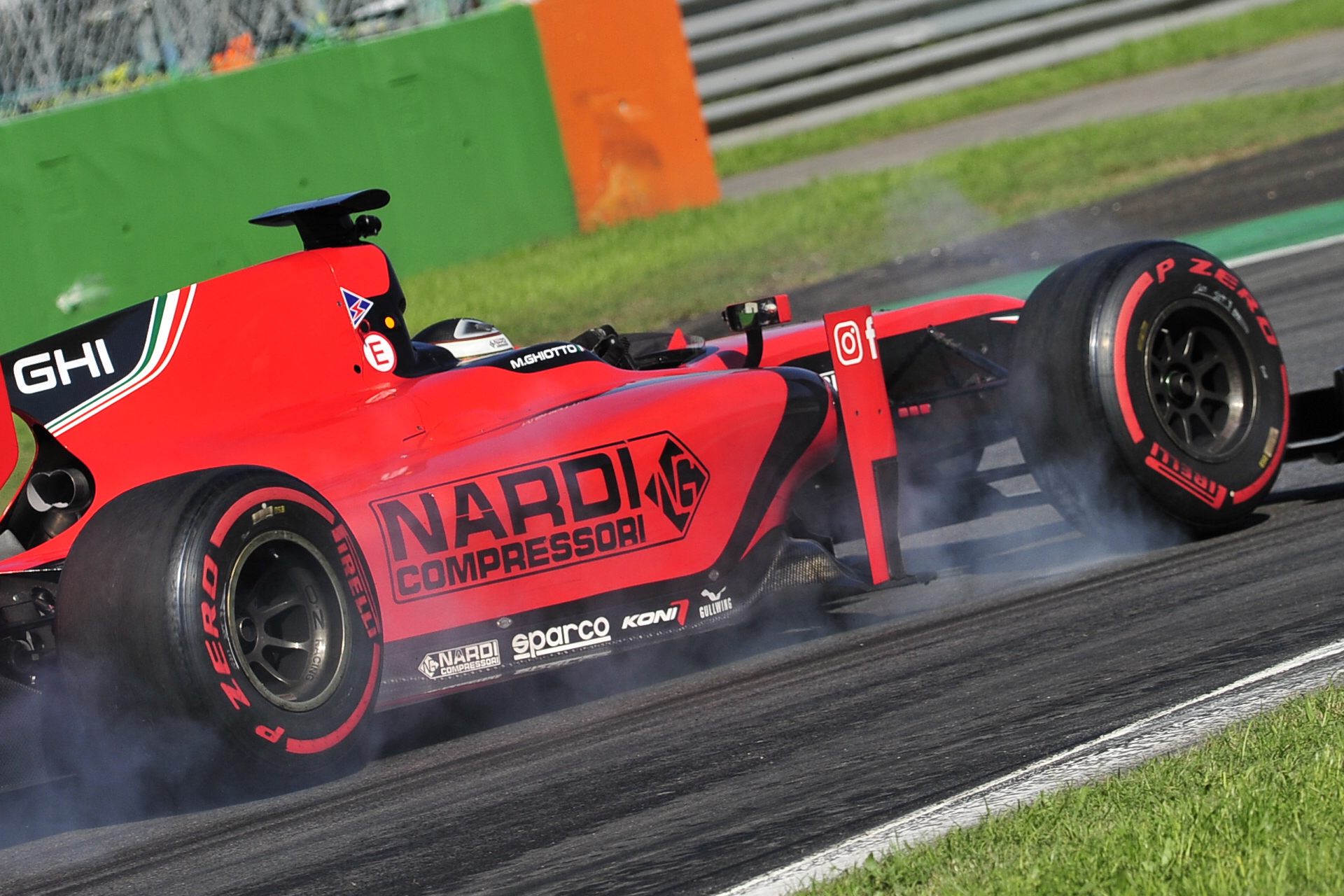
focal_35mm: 240
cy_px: 448
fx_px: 8959
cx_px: 672
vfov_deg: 5.7
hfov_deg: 8.6
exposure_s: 1/3200
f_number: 9
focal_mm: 240
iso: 640
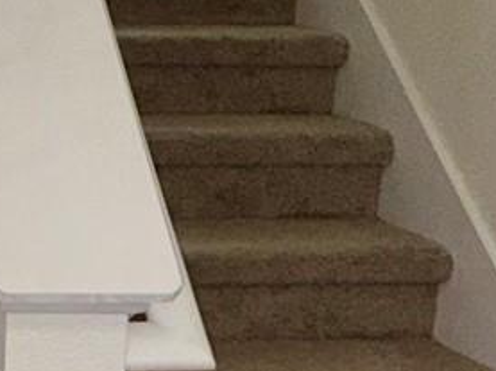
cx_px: -141
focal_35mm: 81
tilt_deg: -13.3
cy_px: 226
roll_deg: -1.0
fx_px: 1159
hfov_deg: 21.9
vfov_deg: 18.1
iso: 40
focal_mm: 2.22
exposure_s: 1/122
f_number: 2.2
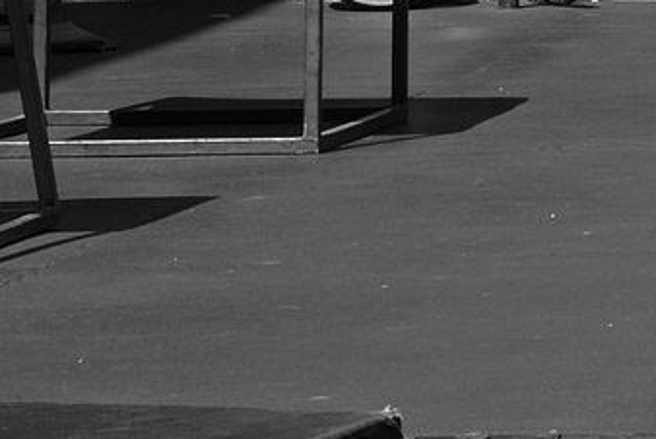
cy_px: -451
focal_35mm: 215
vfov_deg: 6.2
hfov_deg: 9.1
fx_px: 3921
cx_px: 1253
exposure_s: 1/200
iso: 1250
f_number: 22
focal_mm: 45
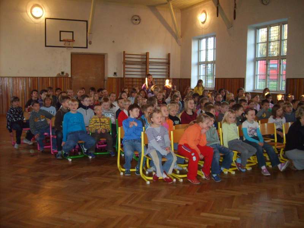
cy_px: 114
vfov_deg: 40.7
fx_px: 307
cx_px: 152
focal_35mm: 35
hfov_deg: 52.6
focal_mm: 5.8
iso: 253
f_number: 2.8
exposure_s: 1/45
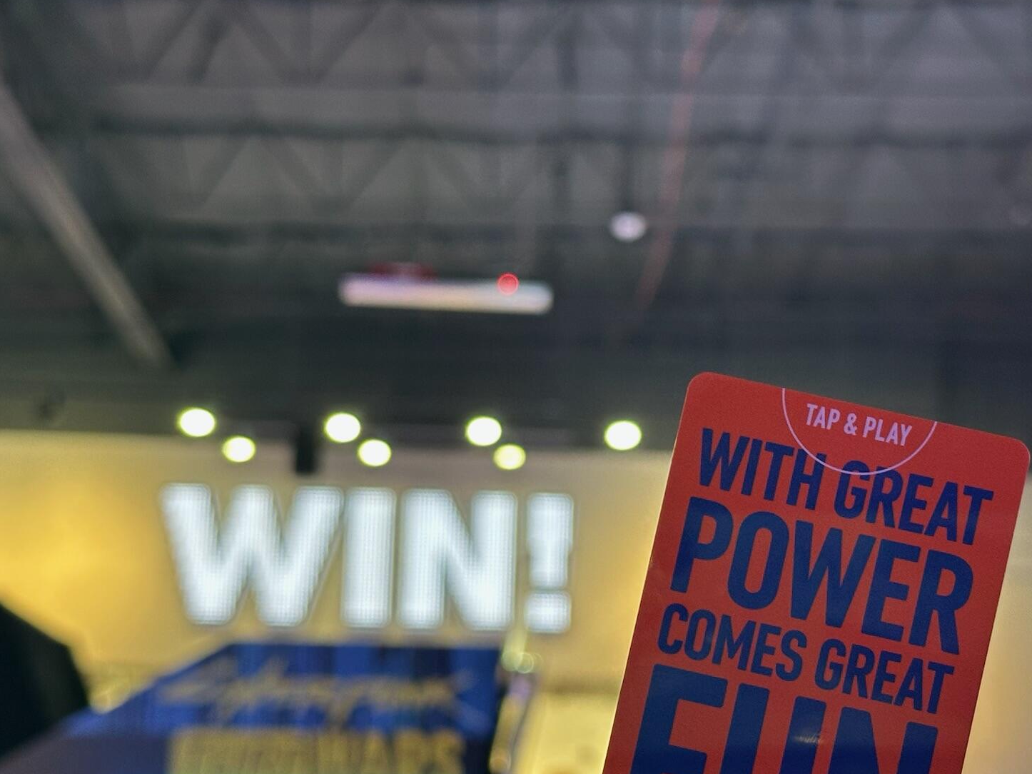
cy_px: 471
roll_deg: -1.0
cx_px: 592
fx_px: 2027
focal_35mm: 68
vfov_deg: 21.6
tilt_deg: +12.4
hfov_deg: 28.5
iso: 250
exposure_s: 1/32
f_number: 1.78
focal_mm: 6.86
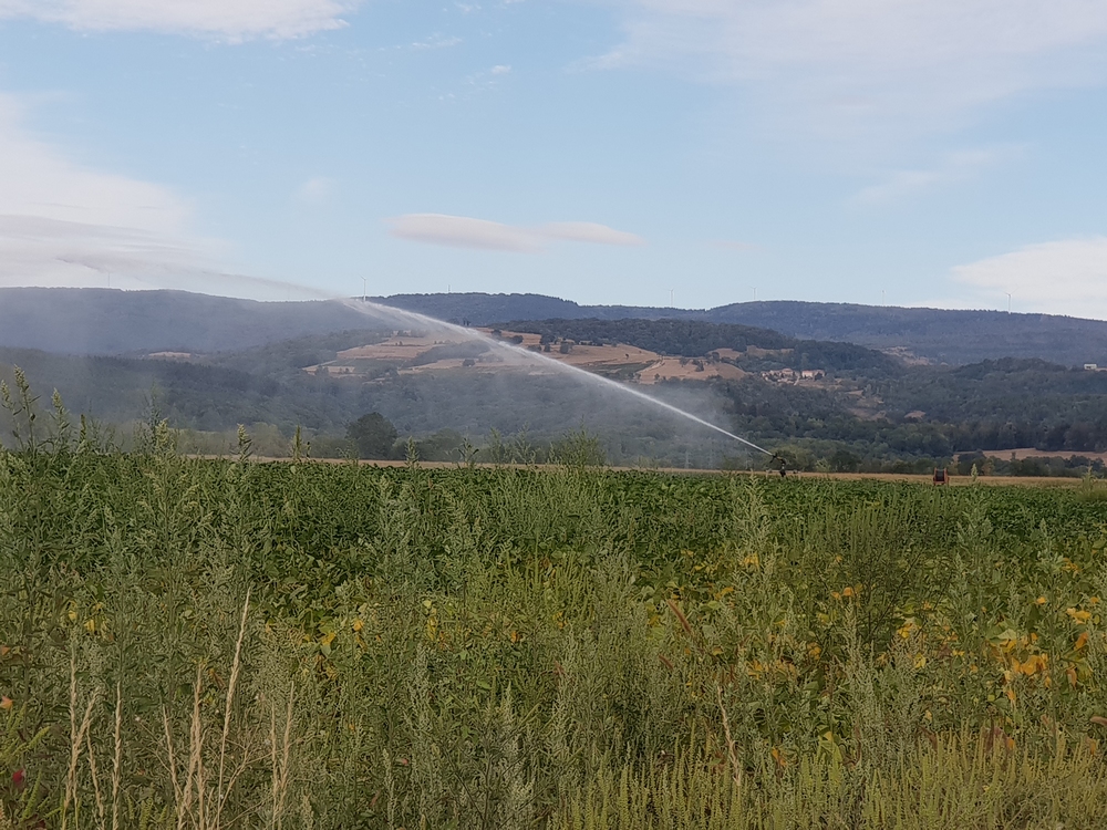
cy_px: 415
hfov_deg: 36.8
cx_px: 554
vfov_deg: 28.0
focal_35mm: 52
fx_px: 1663
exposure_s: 1/551
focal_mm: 6
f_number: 2.4
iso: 25
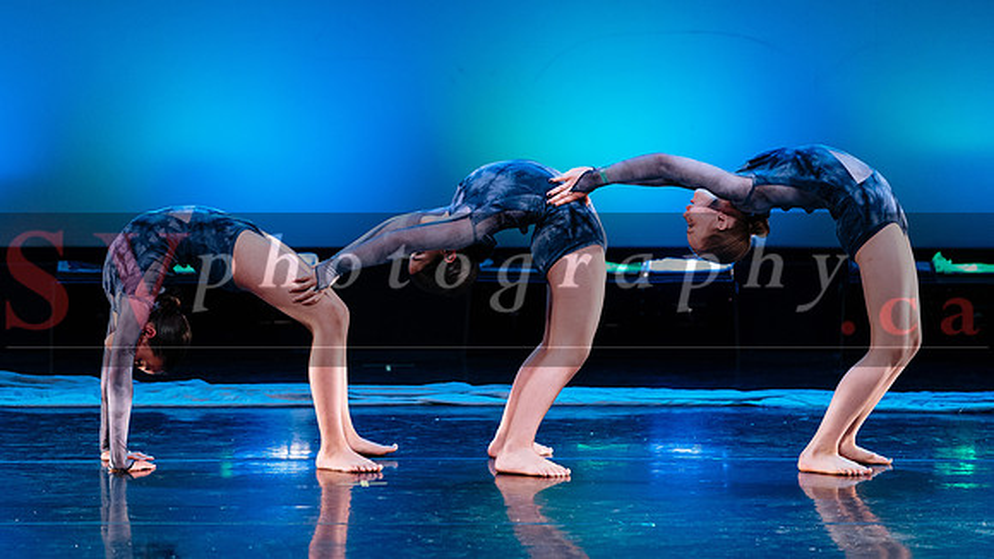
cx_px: 454
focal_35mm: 219
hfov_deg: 9.8
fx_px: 5772
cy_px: 169
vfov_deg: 5.5
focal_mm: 173
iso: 1250
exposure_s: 1/500
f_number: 2.8
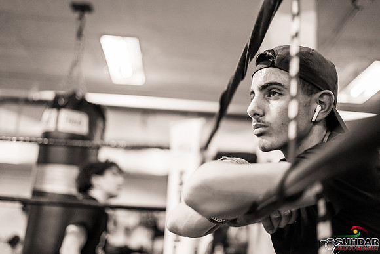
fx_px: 528
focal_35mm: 50
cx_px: 190
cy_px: 127
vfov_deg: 27.0
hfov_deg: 39.6
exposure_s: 1/640
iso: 3200
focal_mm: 50
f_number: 1.8
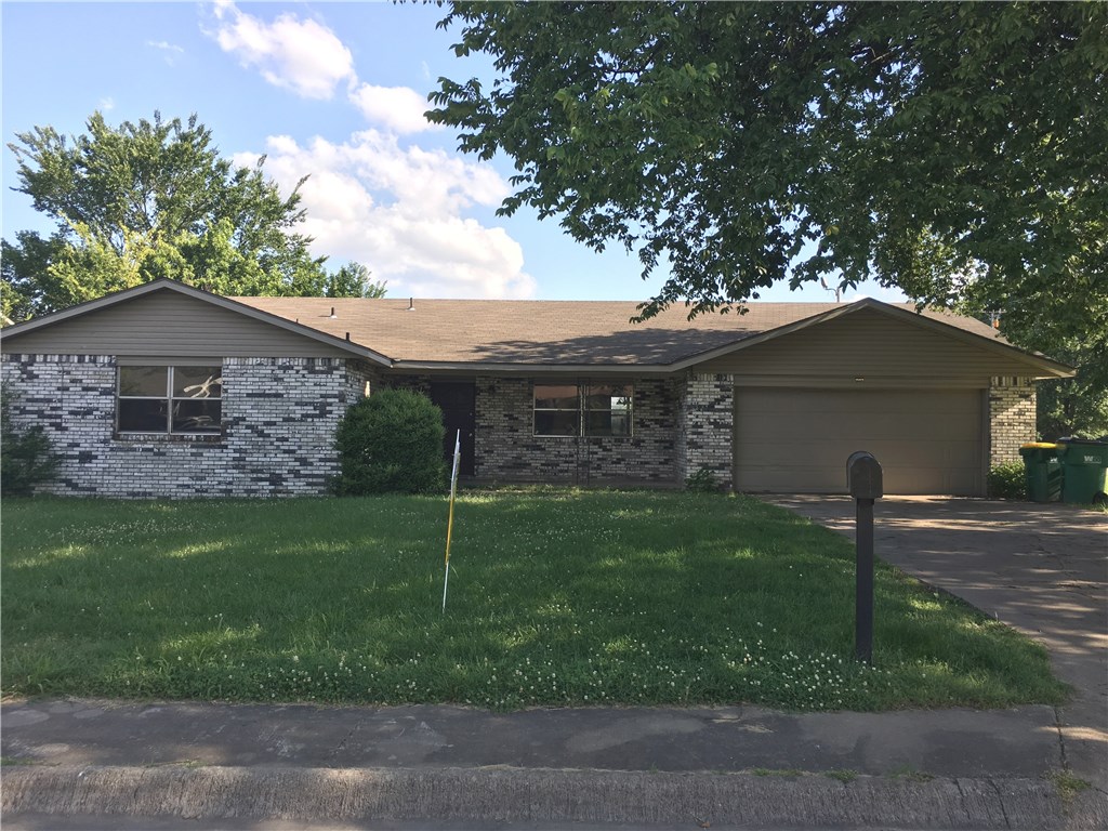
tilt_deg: +2.6
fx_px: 928
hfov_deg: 61.7
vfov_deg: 48.2
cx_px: 554
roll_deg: -0.7
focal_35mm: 29
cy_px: 416
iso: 25
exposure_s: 1/630
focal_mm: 4.15
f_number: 2.2
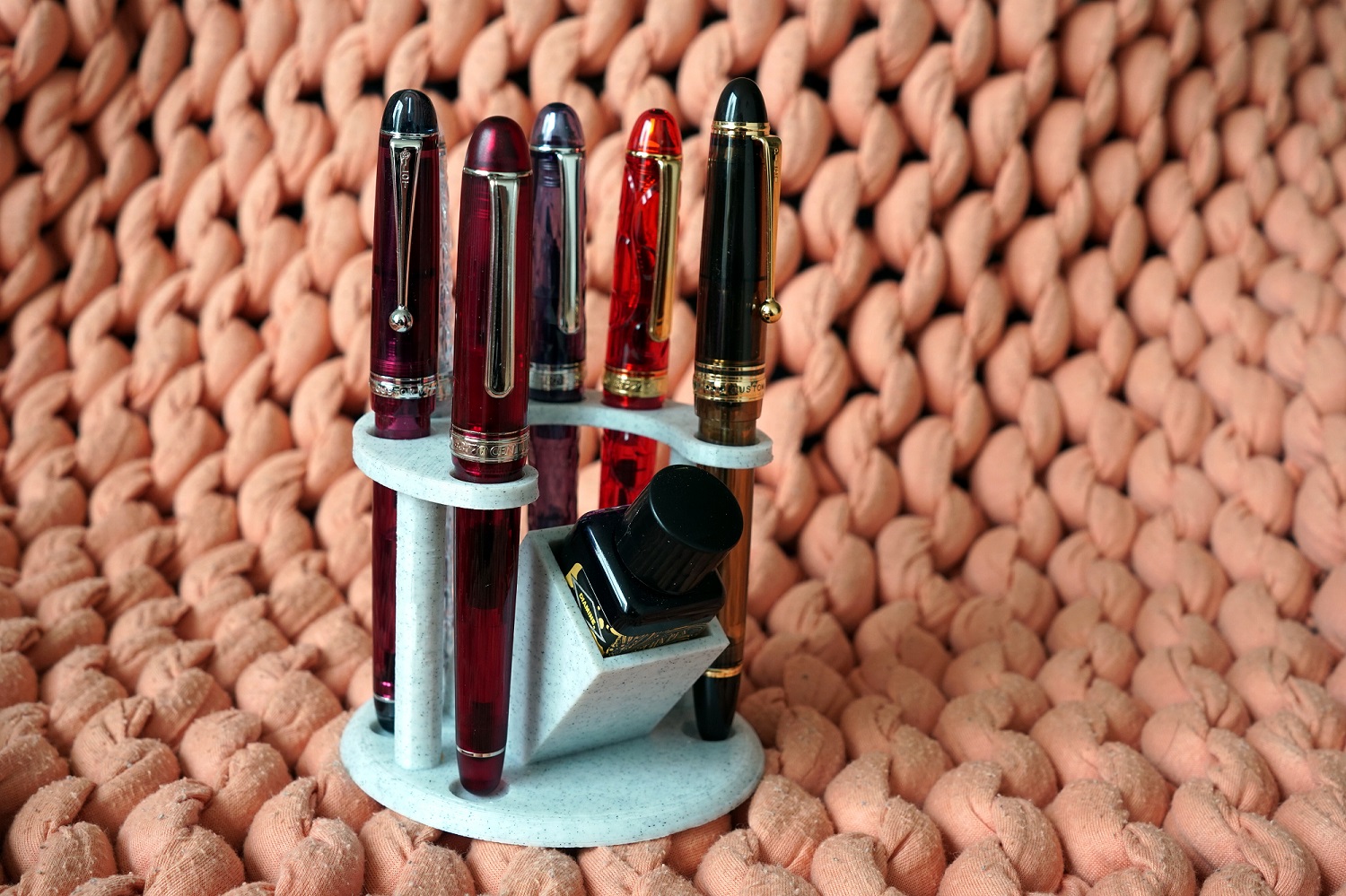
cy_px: 448
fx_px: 1570
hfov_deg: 46.4
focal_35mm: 42
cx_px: 673
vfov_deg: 31.9
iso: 400
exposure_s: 1/60
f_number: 5.6
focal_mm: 28
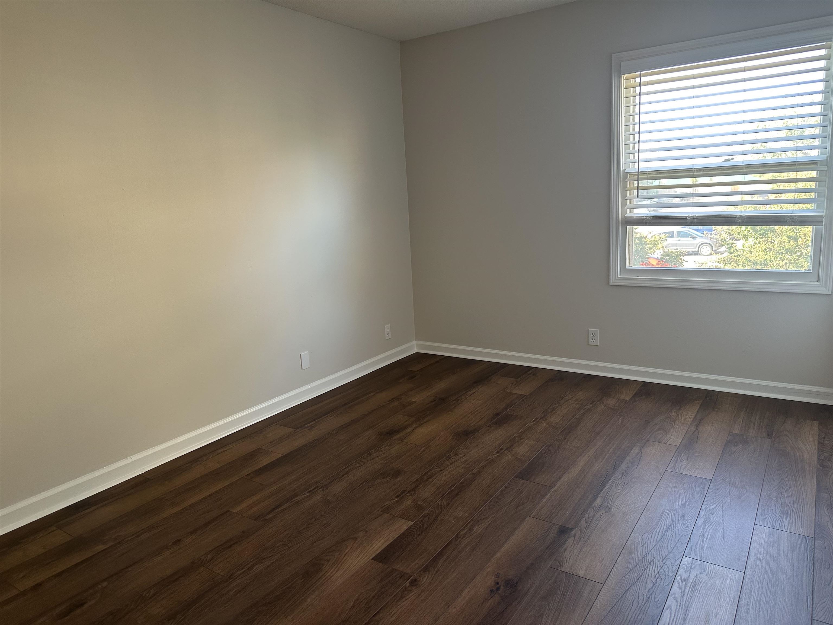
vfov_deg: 56.8
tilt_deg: -10.9
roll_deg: +2.7
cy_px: 312
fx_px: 578
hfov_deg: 71.6
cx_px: 416
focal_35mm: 24
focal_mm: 6.86
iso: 160
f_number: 1.78
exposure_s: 1/60
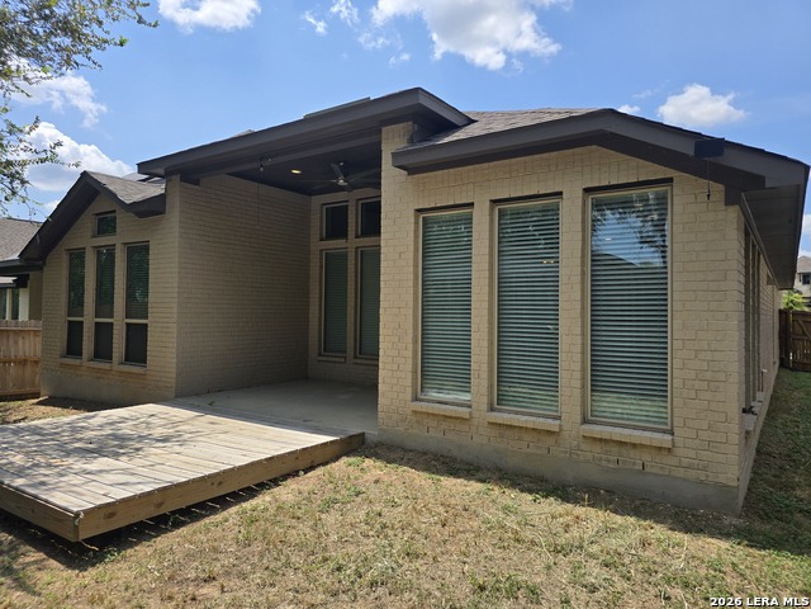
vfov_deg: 58.9
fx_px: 539
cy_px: 304
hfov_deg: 73.9
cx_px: 406
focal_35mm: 23
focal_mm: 6.3
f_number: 1.7
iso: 12
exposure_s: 1/726
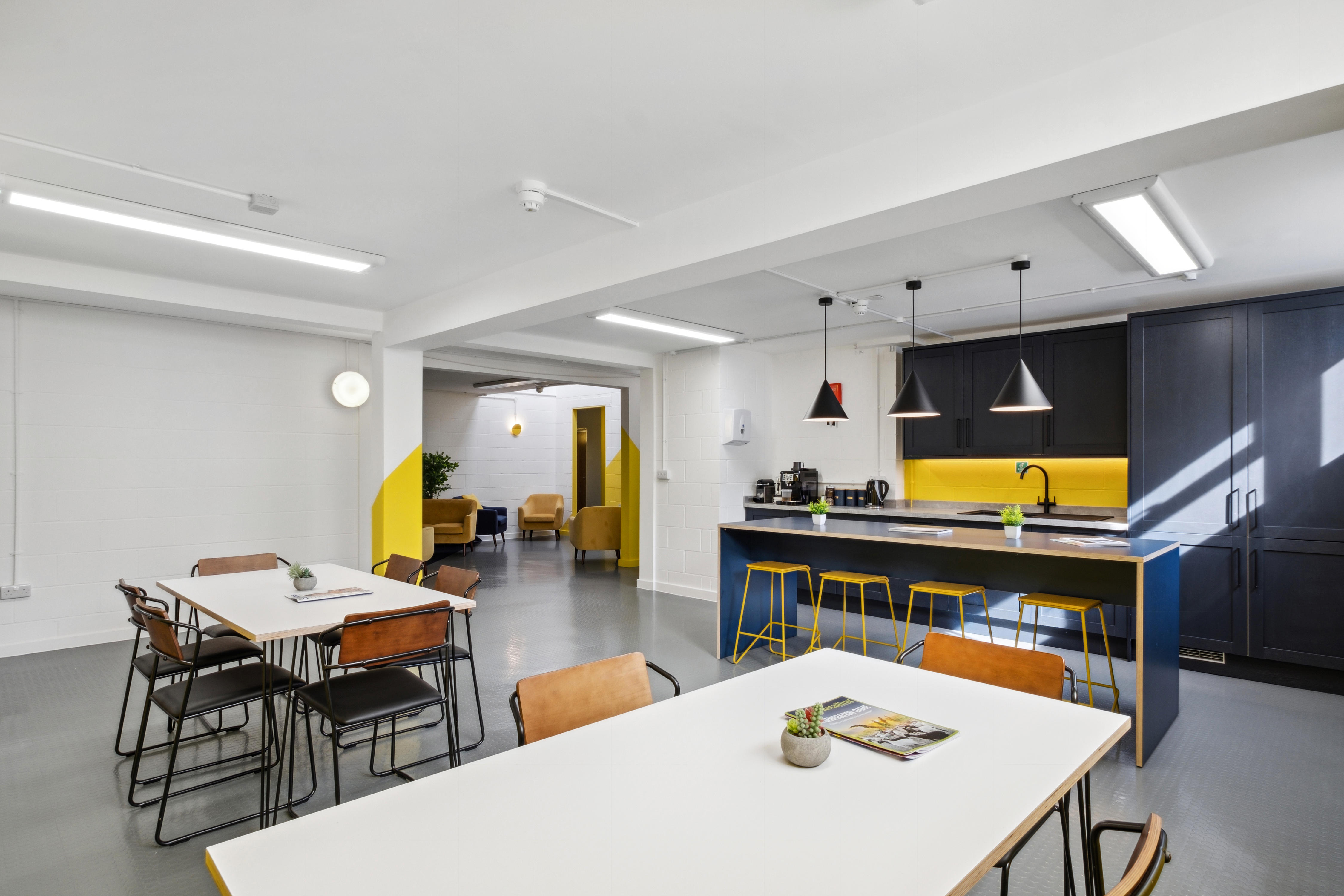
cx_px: 672
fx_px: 635
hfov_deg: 93.3
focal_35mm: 17
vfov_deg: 70.4
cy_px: 448
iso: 640
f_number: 11
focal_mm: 11.5
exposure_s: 1/15
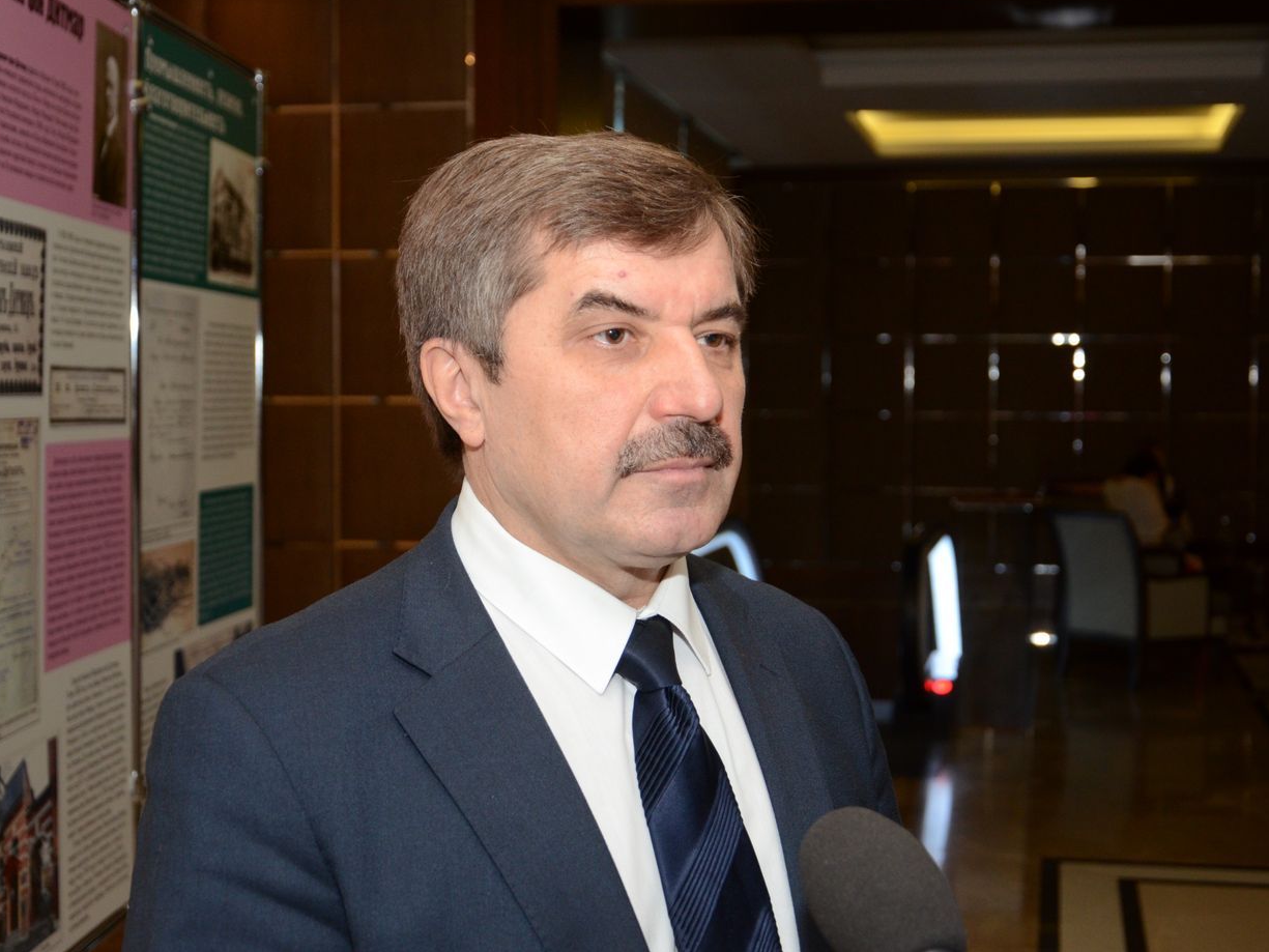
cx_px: 639
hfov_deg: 33.5
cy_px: 473
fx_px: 2110
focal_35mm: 58
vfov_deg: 25.4
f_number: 4.5
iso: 1000
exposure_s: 1/250
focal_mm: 35
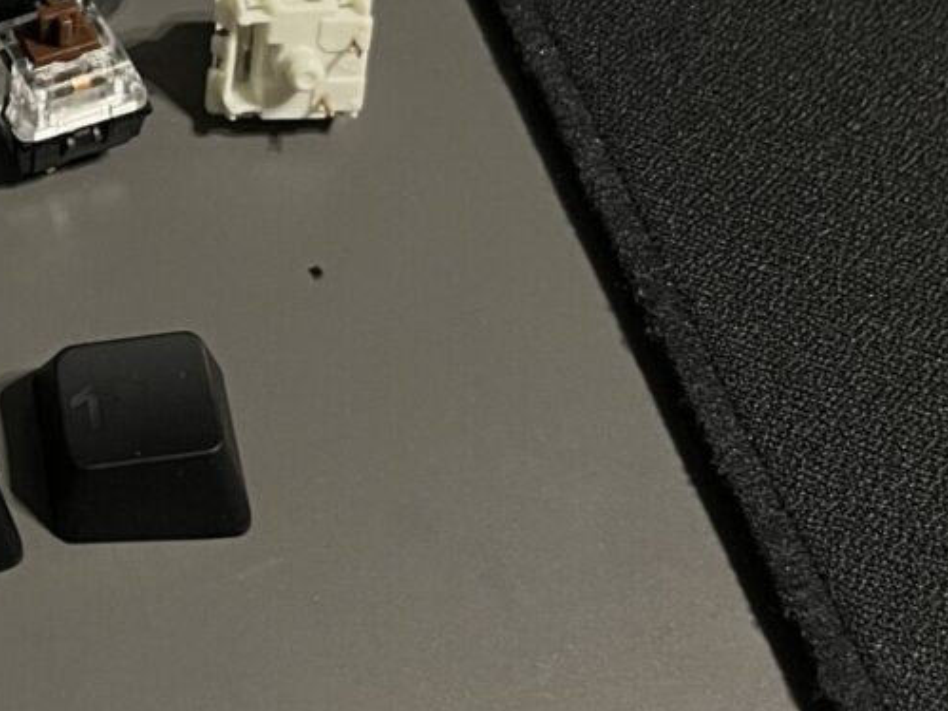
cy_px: -2
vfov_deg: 18.0
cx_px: -148
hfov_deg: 22.7
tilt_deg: -50.5
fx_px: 2190
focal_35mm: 80
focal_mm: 5.1
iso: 400
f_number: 1.6
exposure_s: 1/60
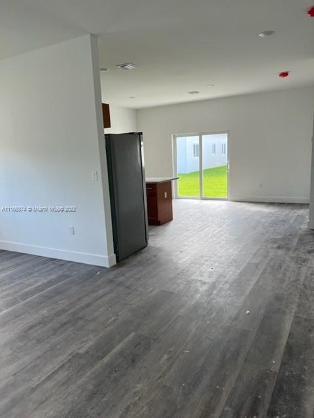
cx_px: 157
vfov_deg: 67.3
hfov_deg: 53.1
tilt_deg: -9.7
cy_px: 209
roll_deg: +3.4
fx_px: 314
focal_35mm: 26
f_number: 1.5
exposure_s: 1/127
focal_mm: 5.7
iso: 50
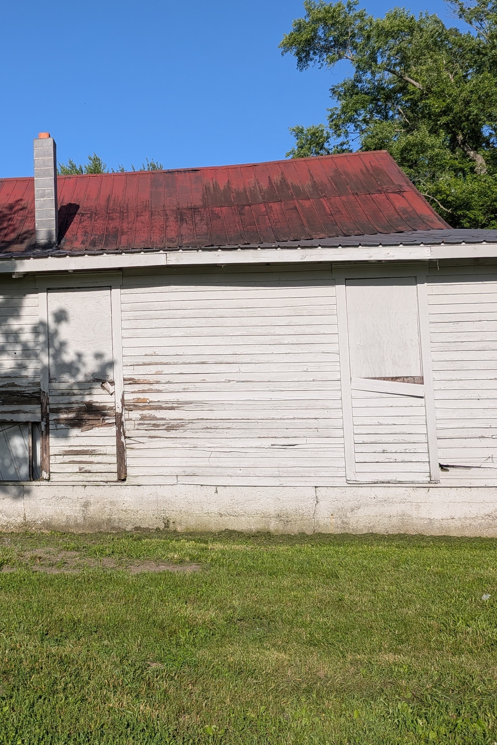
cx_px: 88
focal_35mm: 34
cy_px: 365
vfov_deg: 55.8
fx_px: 704
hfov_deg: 37.3
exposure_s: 1/2262
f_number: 1.7
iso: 33
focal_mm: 4.53
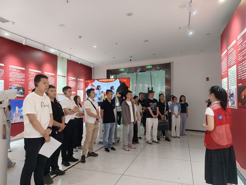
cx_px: 123
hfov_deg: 71.6
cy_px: 92
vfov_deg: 56.8
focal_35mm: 24
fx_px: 171
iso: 167
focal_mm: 7
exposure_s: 1/100
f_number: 2.8
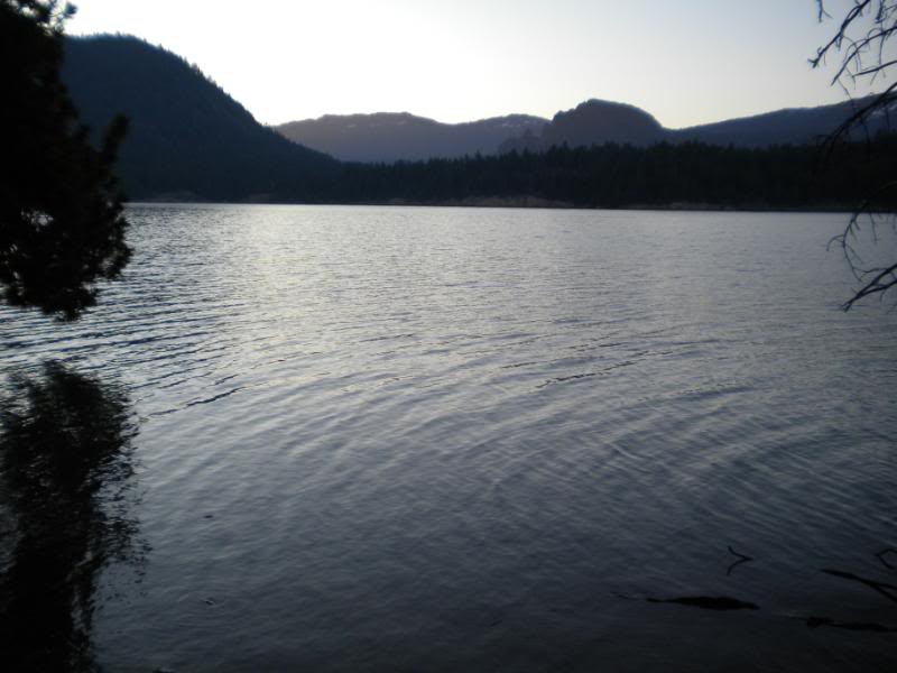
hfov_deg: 52.6
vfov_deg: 40.7
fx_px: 907
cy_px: 336
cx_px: 448
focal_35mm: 35
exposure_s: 1/235
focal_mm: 6.3
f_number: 3.1
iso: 80
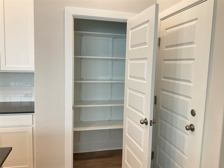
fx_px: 188
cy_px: 84
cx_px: 112
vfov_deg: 48.2
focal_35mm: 29
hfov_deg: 61.7
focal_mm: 3
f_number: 1.8
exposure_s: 1/60
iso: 80
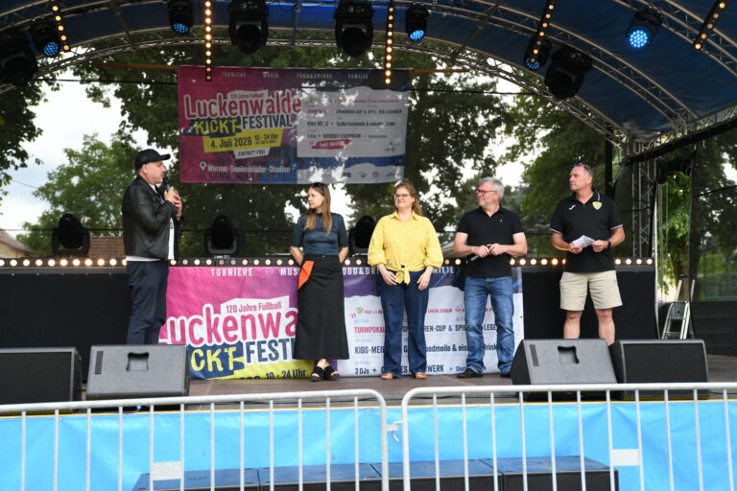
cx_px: 368
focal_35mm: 46
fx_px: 942
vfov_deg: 29.2
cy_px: 246
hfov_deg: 42.7
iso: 640
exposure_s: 1/1250
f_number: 2.8
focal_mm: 46
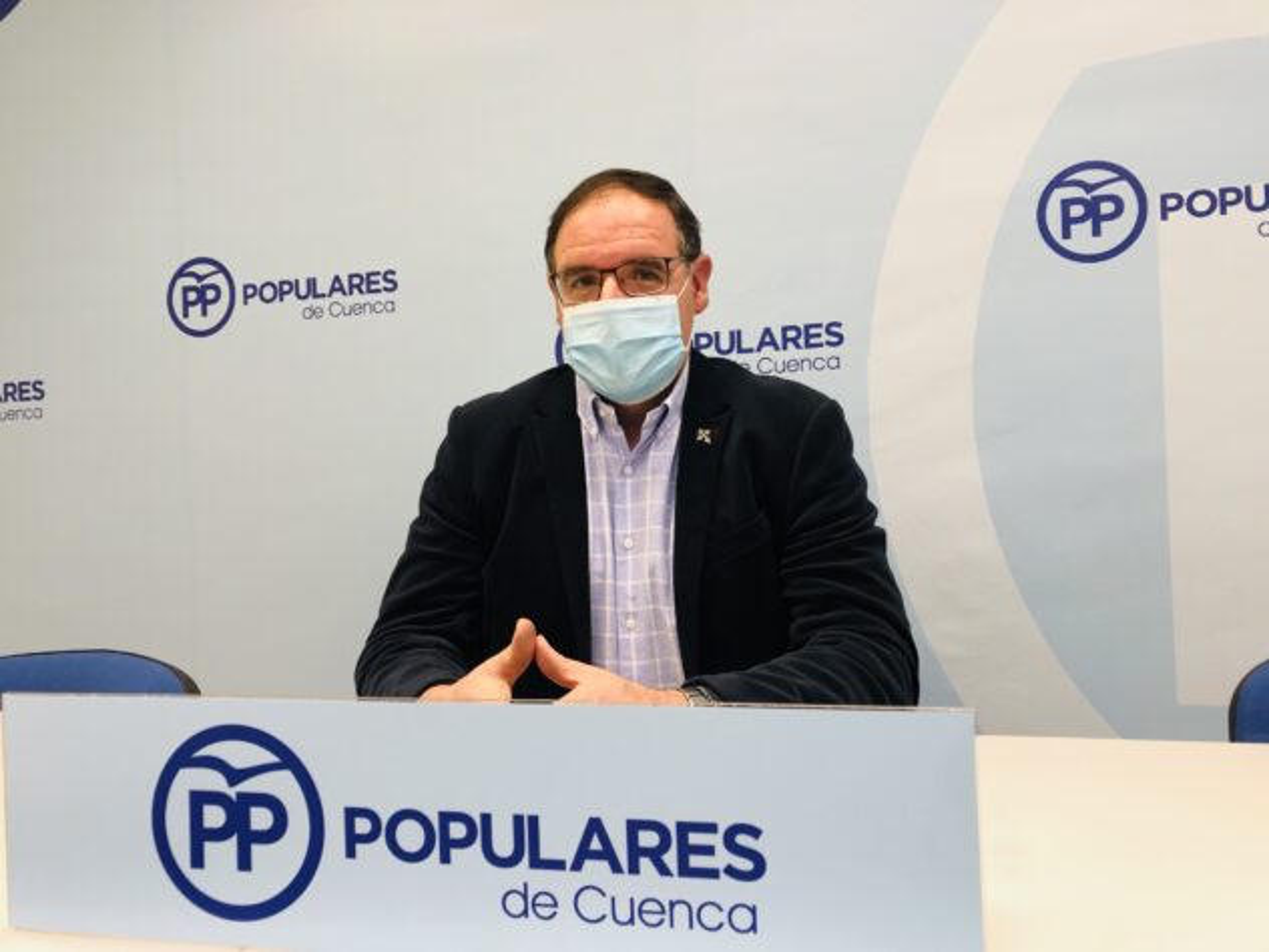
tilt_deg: -0.1
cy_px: 476
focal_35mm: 28
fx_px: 1026
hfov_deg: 63.4
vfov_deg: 49.7
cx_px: 634
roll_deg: +1.6
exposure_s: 1/17
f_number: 1.8
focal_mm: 3.99
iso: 50
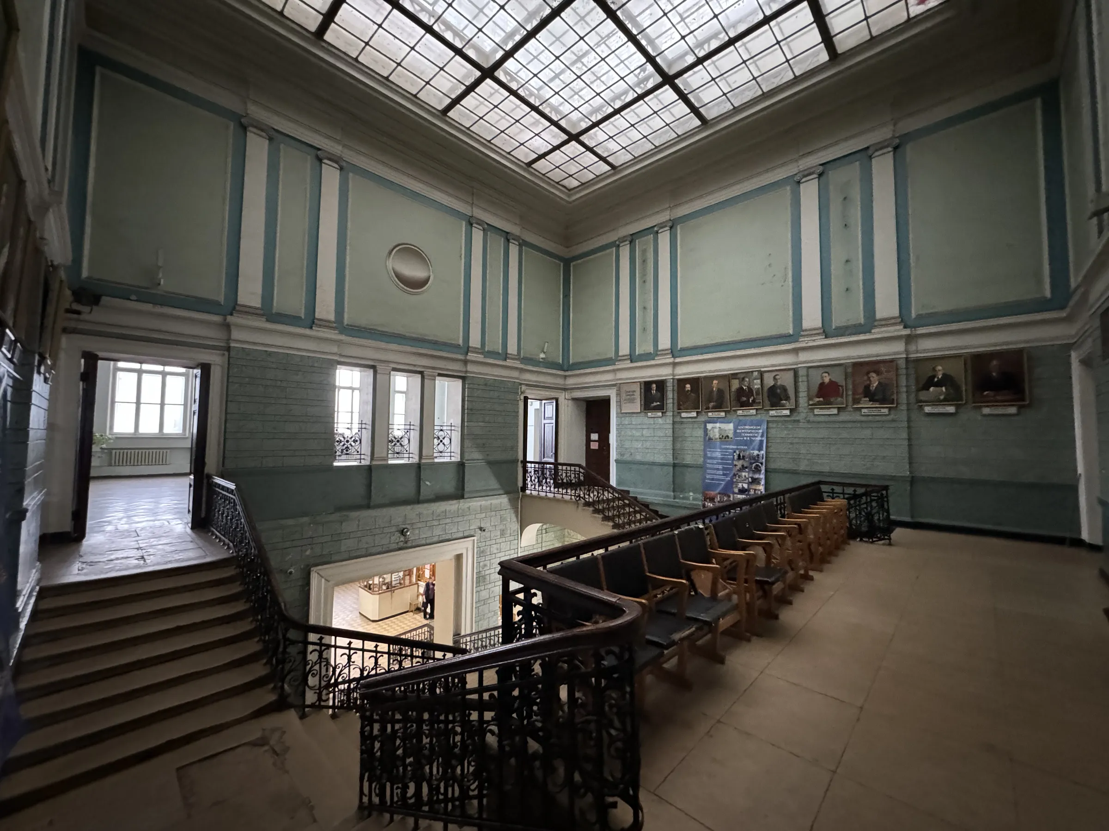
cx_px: 554
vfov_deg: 85.7
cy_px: 416
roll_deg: -0.6
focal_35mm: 14
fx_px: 449
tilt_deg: +3.1
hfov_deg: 102.1
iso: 1600
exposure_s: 1/25
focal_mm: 2.22
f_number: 2.2
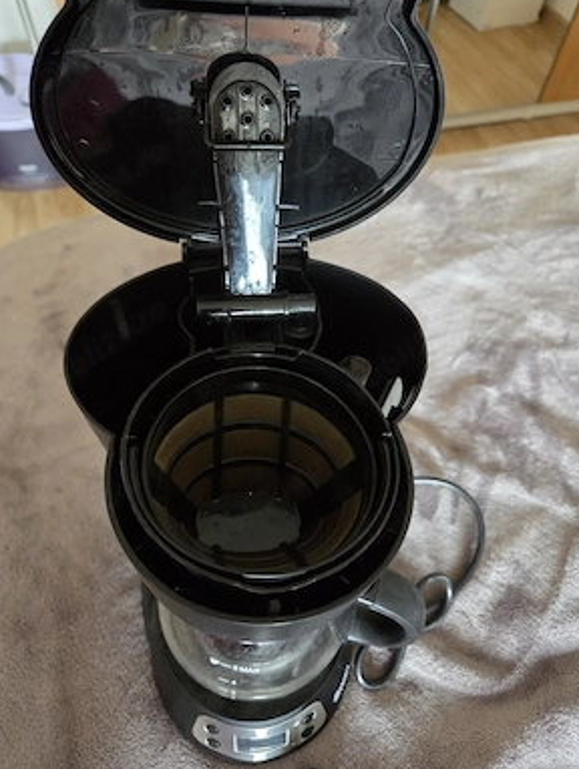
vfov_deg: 71.5
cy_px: 373
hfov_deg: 56.9
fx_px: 534
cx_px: 298
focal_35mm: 24
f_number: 1.8
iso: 2500
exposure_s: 1/120
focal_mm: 5.4
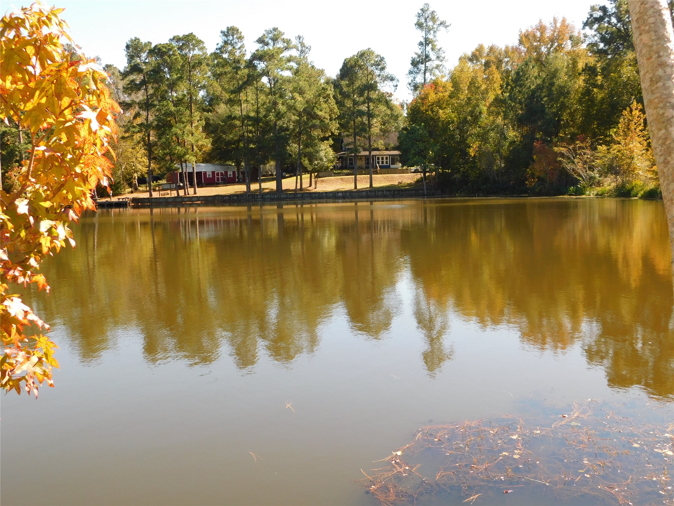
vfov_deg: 39.7
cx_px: 337
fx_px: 701
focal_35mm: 36
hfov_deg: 51.4
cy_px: 253
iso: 125
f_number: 3.5
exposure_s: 1/400
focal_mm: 6.3
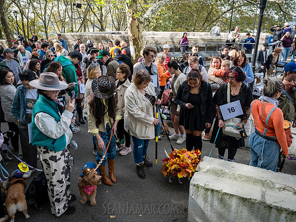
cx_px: 147
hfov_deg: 65.3
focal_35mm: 27
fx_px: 231
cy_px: 107
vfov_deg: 51.4
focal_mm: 24
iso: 1000
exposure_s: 1/1000
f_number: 5
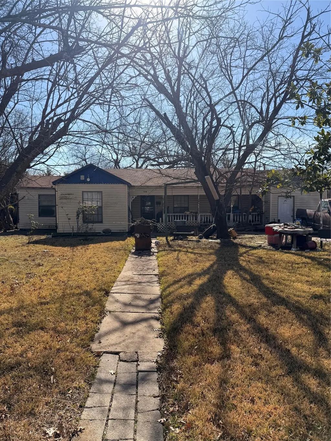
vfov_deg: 71.6
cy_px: 220
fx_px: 306
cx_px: 166
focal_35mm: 24
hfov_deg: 56.8
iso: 80
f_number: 1.78
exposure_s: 1/5319
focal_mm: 6.76
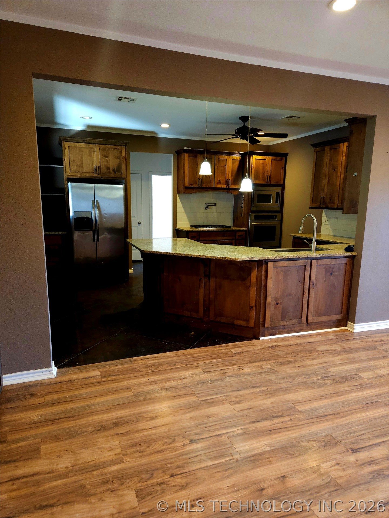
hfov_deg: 58.9
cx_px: 194
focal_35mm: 23
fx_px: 345
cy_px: 259
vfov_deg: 73.9
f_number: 1.8
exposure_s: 1/40
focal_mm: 5.4
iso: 320
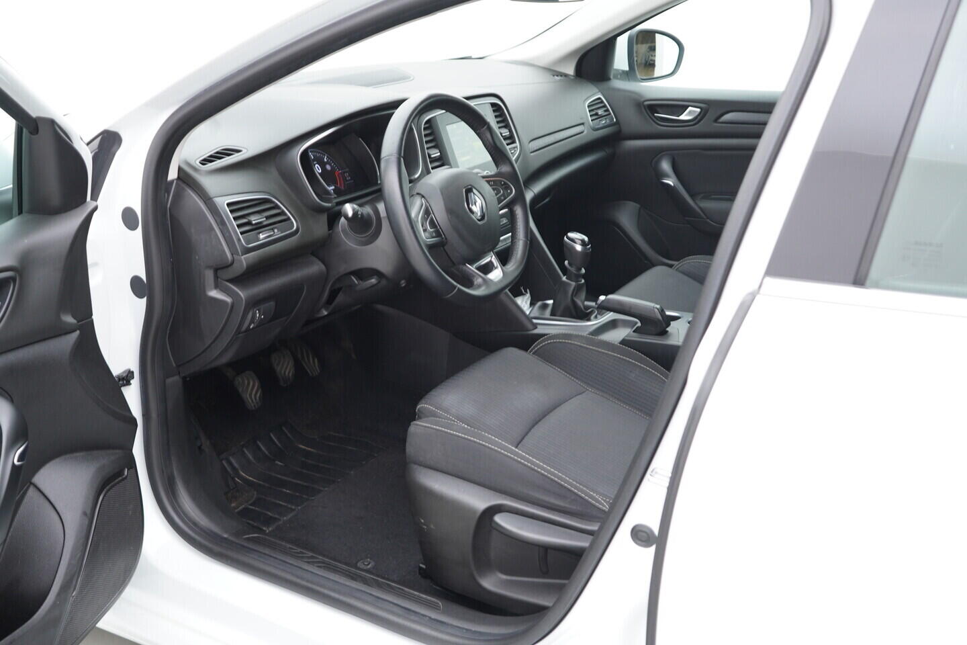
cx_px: 484
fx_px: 967
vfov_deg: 36.9
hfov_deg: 53.1
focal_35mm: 36
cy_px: 322
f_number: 2.8
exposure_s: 1/40
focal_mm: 24
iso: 160
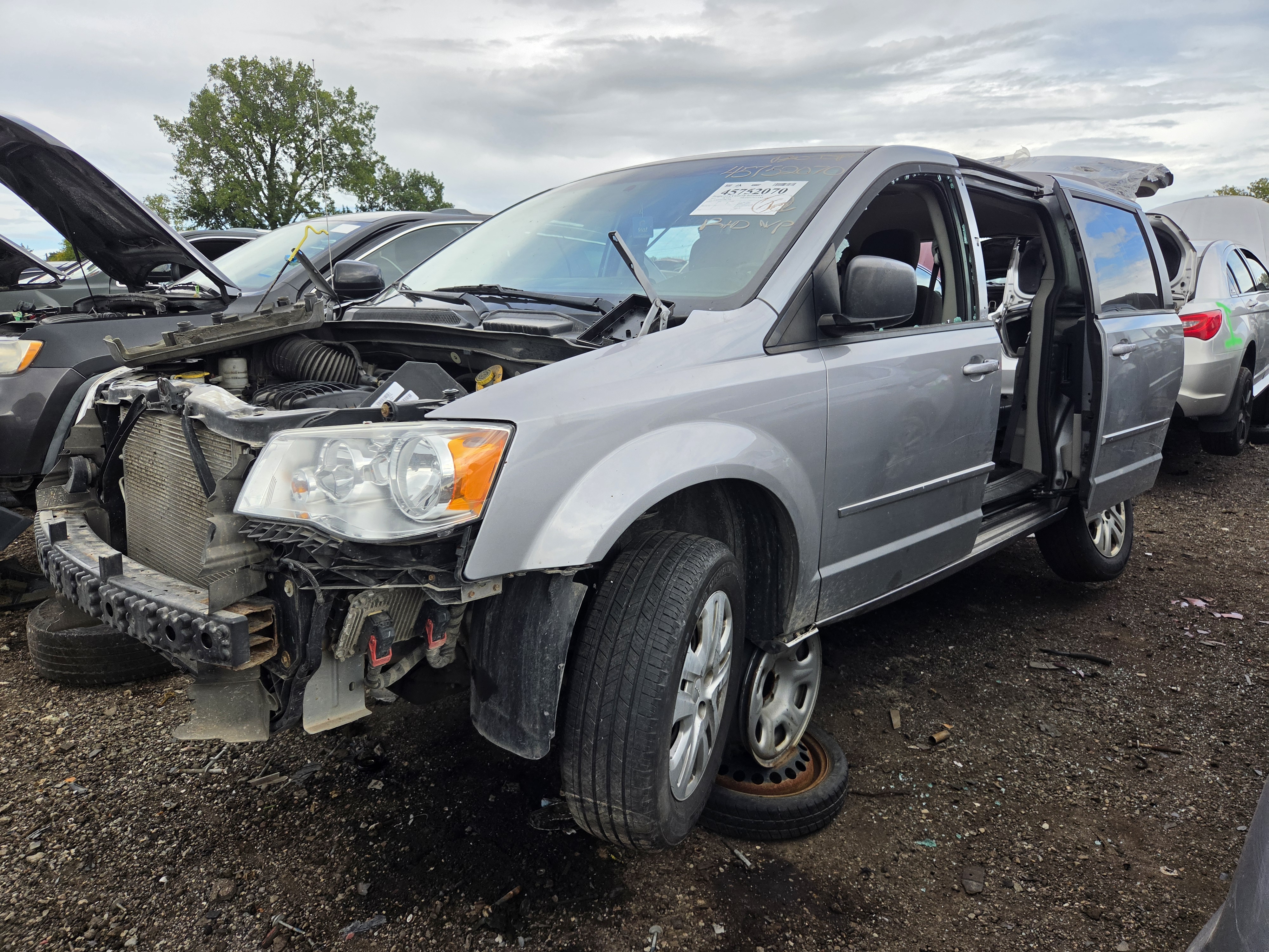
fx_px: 843
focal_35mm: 23
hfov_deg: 73.9
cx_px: 634
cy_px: 476
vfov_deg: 58.9
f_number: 1.8
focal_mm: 5.4
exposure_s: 1/2671
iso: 80
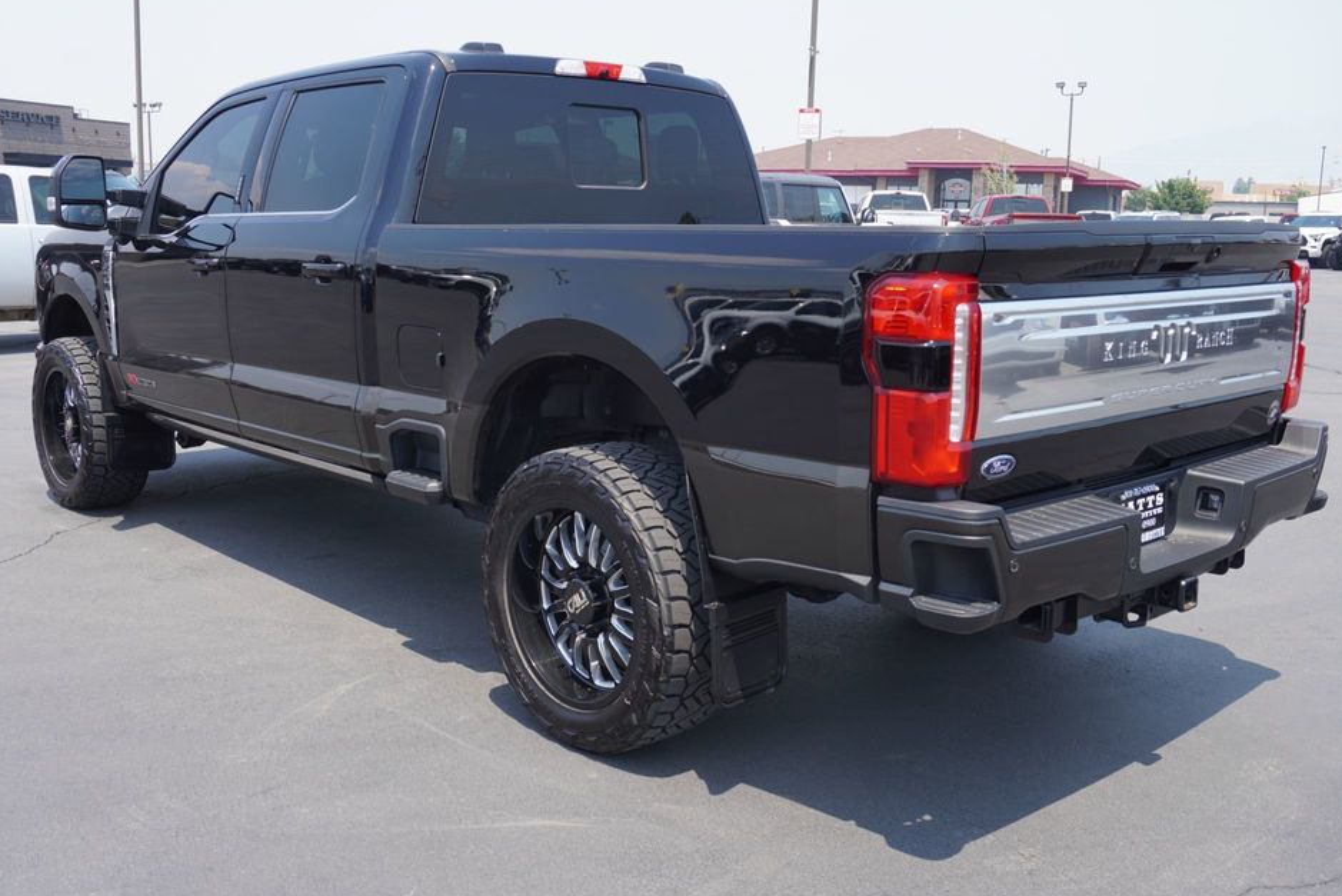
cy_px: 427
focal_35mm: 36
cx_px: 675
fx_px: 1343
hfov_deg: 53.1
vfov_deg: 36.9
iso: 100
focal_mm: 22
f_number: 6.3
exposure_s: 1/160
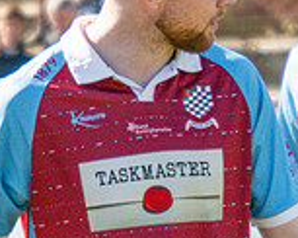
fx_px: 4114
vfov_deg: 3.3
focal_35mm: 467
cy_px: 332
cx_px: 159
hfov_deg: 4.1
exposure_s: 1/3200
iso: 400
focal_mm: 98
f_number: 4
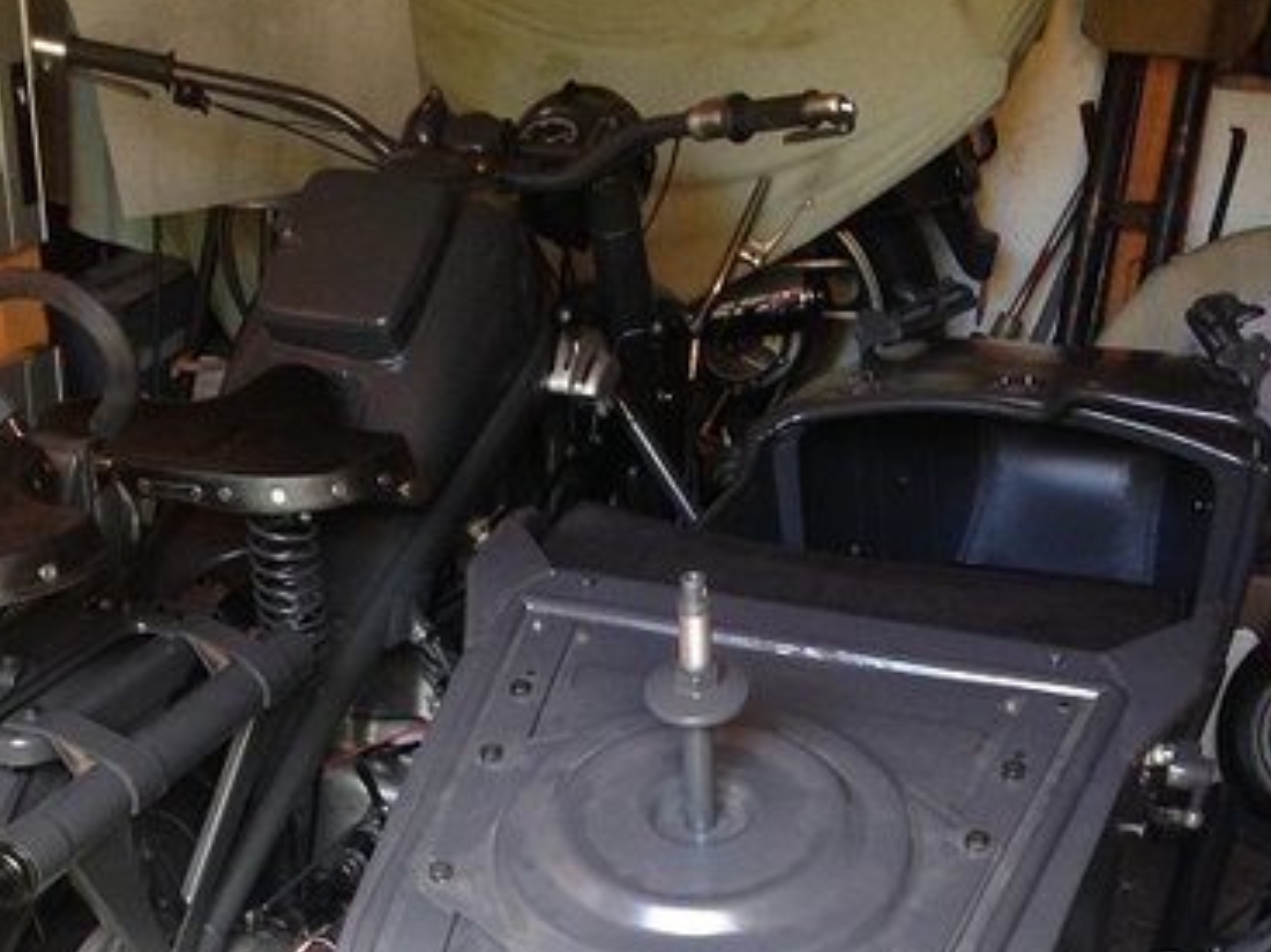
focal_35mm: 63
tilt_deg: -29.7
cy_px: 888
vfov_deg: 22.6
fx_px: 2312
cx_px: 516
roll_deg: -0.2
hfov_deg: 30.7
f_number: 2.4
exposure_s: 1/20
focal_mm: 4.12
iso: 100
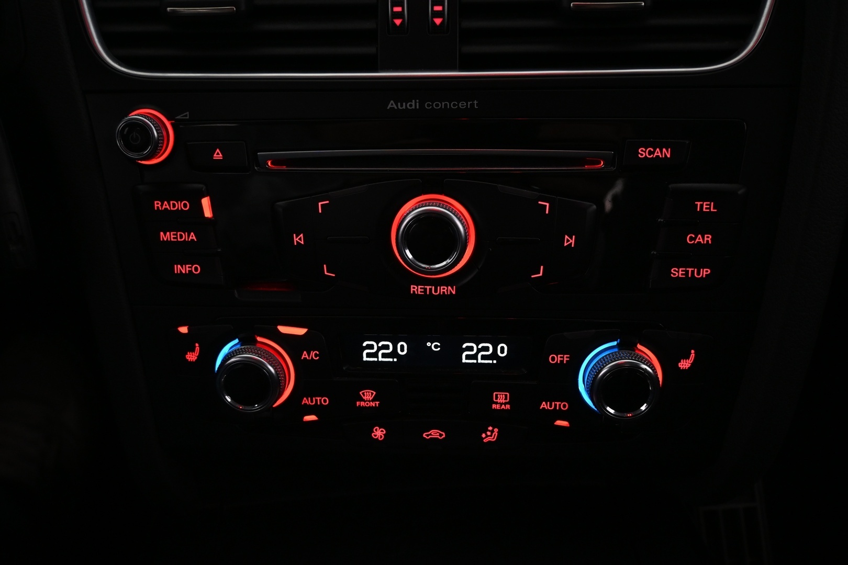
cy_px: 282
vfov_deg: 40.8
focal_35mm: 32
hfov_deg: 58.3
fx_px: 760
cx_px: 424
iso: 1250
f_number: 4
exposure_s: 1/30
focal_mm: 21.5
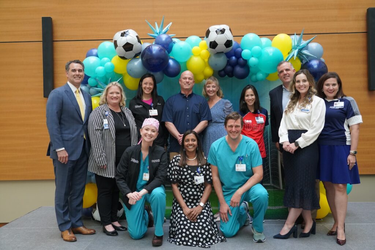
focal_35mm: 36
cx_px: 188
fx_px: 375
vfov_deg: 36.9
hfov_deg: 53.1
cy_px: 125
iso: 2500
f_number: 4
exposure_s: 1/160
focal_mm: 36
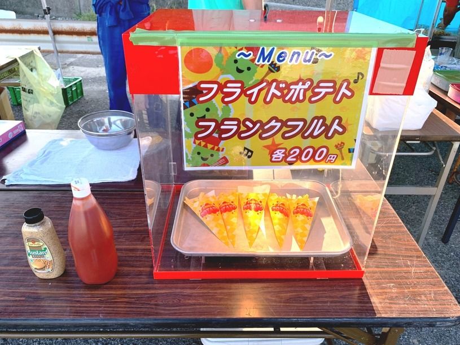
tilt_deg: -29.5
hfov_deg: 67.3
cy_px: 172
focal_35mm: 26
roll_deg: -1.9
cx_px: 230
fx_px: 345
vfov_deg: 53.1
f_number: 1.8
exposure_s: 1/286
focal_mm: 4.25
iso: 25
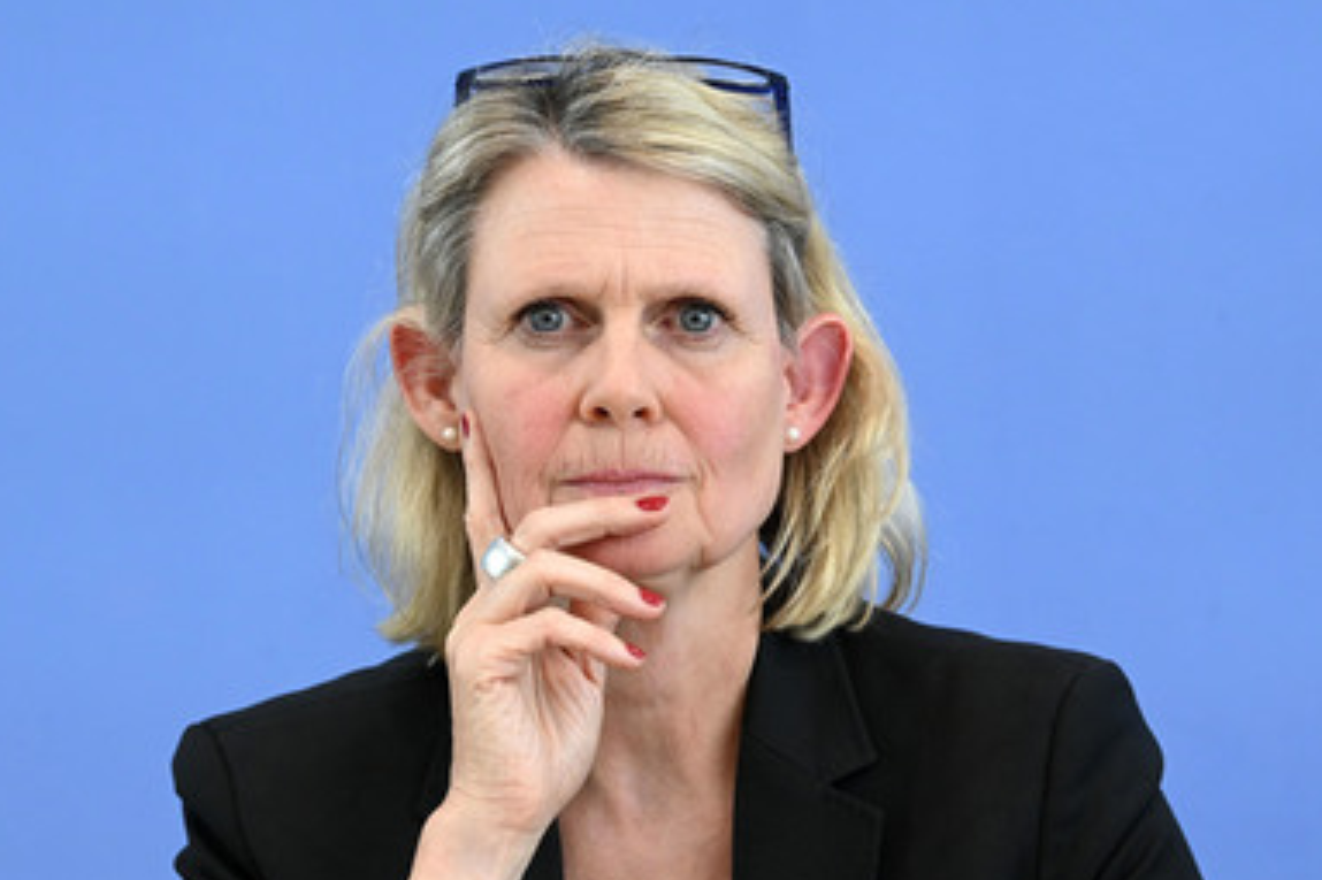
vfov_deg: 8.3
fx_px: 6056
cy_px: 507
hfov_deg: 12.5
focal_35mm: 165
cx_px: 647
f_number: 7.1
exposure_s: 1/800
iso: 5000
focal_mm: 140
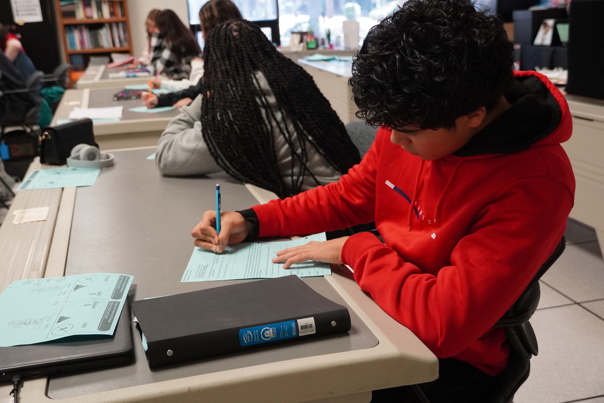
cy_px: 202
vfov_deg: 30.9
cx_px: 302
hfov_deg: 45.0
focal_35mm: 44
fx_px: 730
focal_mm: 29
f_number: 4.5
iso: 2000
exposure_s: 1/160
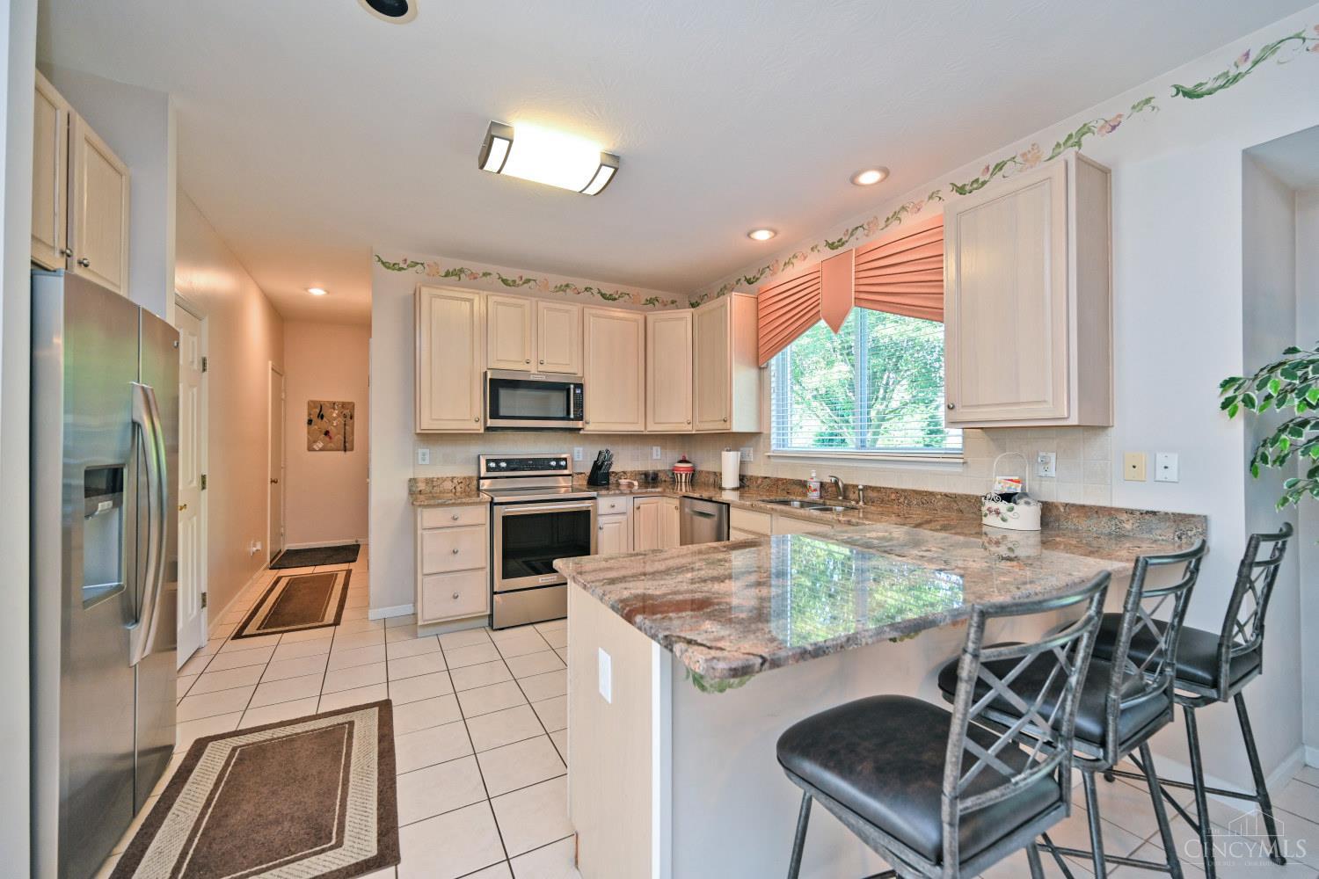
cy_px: 440
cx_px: 660
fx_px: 513
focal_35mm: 14
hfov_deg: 104.3
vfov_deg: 81.2
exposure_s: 1/60
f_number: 4
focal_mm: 14
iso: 360
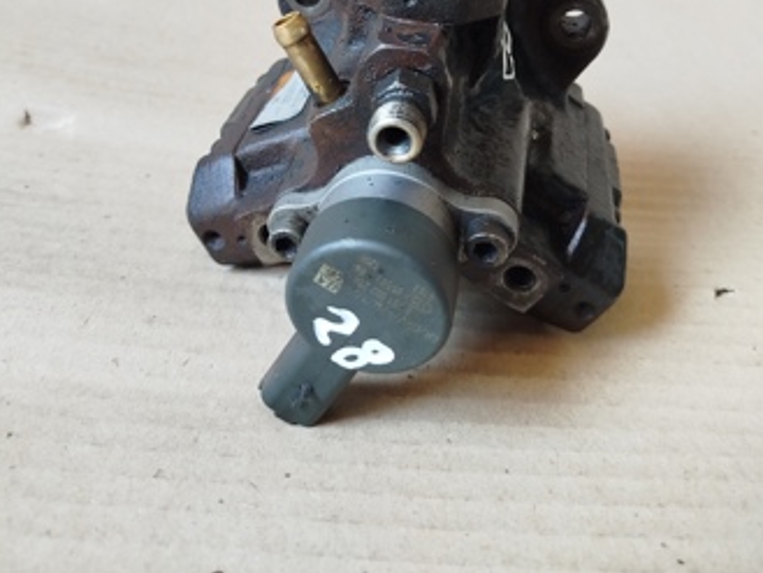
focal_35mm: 35
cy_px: 56
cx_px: 366
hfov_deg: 52.6
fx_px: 772
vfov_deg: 38.0
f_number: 1.7
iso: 400
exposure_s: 1/33
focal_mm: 5.31
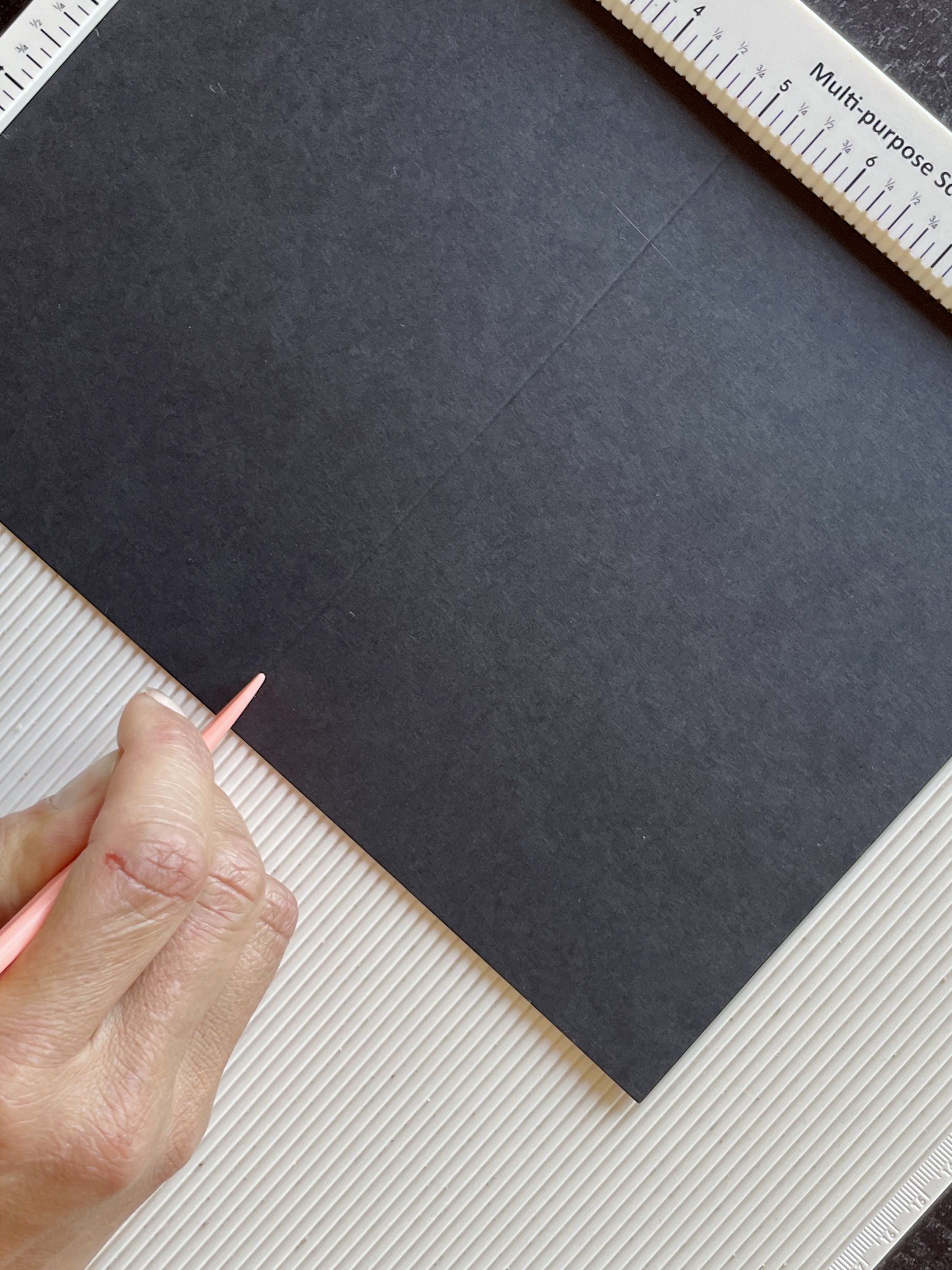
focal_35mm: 26
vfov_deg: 67.3
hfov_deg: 53.1
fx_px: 954
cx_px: 476
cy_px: 635
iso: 125
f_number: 1.6
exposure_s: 1/121
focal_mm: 4.2
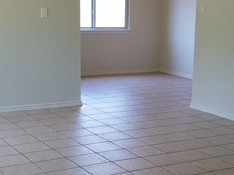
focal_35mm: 56
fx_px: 379
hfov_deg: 34.2
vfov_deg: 26.1
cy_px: 82
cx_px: 143
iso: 64
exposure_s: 1/120
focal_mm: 4.2
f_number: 1.7
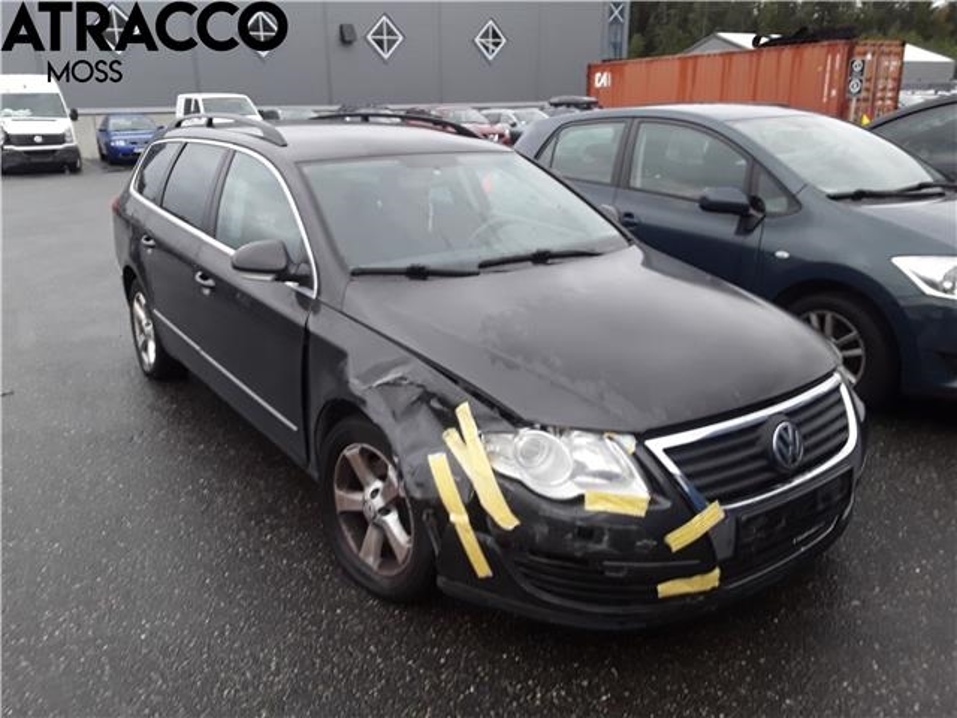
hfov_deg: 63.4
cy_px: 359
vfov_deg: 49.7
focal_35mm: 28
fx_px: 774
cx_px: 478
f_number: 1.9
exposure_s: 1/50
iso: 50
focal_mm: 2.91
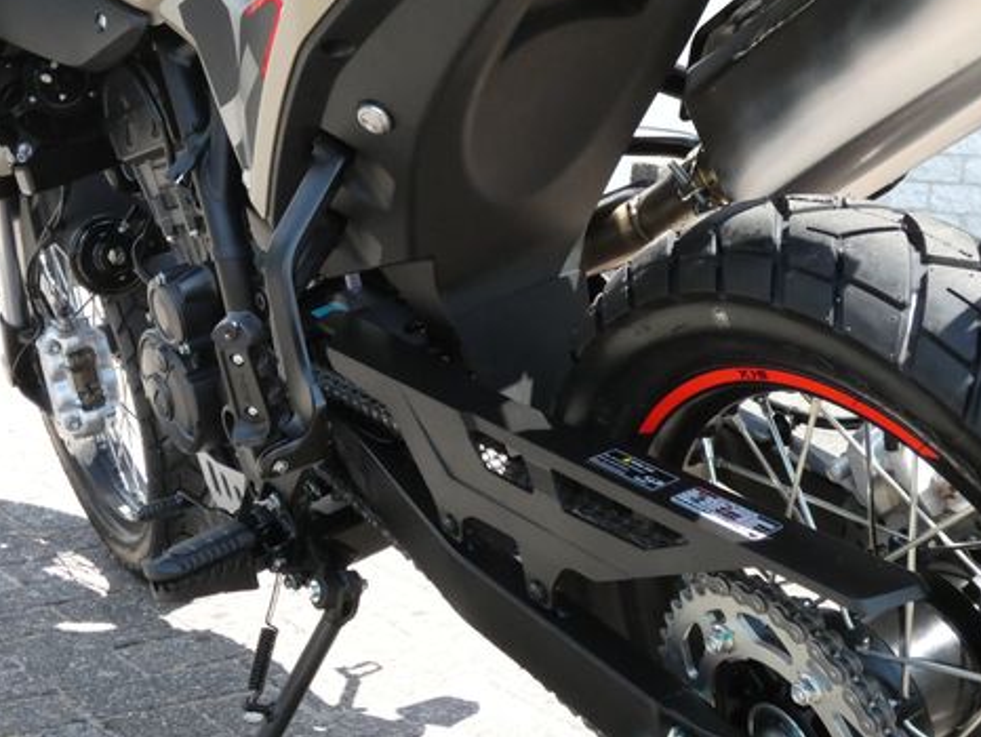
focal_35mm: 59
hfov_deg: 32.7
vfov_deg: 24.8
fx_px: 1673
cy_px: 270
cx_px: 497
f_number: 4.5
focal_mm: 7.8
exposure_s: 1/800
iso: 800
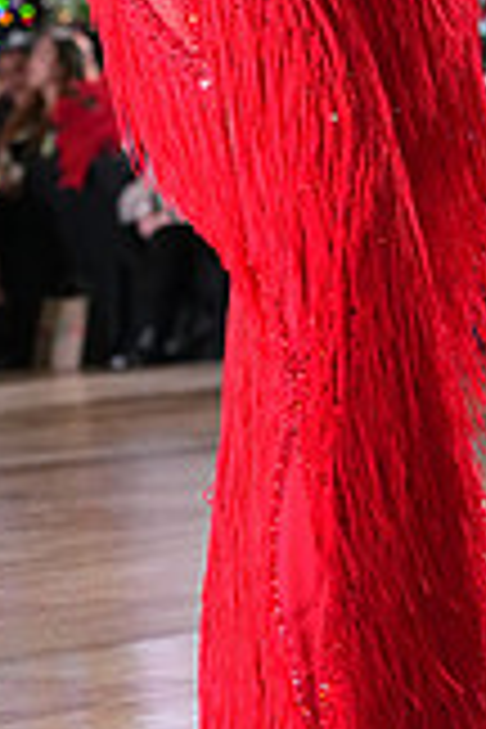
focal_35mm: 251
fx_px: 5082
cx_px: 443
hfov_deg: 5.5
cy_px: -284
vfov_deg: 8.1
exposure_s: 1/400
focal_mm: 70
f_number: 5
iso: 8000
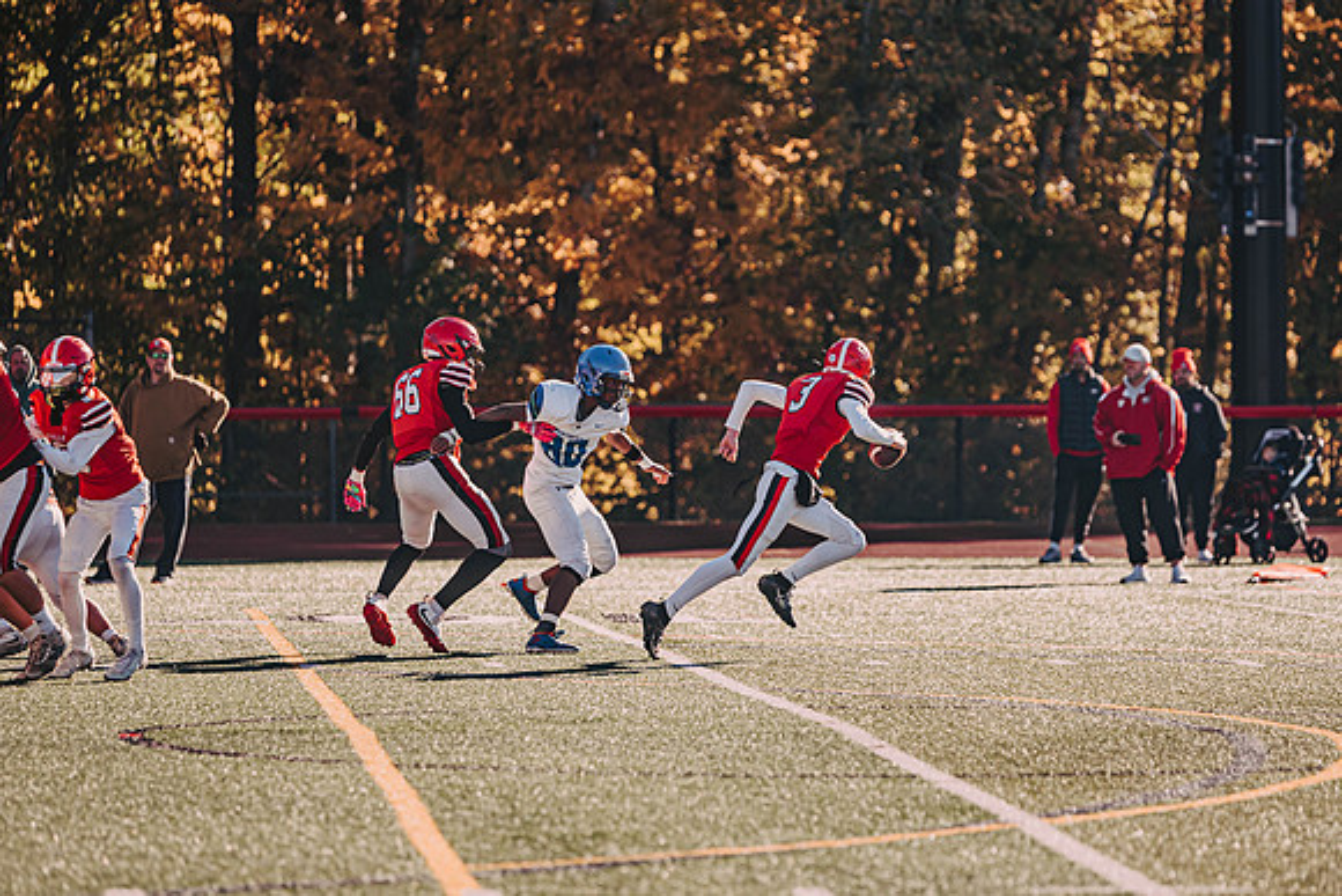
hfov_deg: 9.7
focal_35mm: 213
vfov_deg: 6.5
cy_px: 448
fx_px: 7927
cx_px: 763
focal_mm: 185
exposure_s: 1/2000
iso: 250
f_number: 3.2
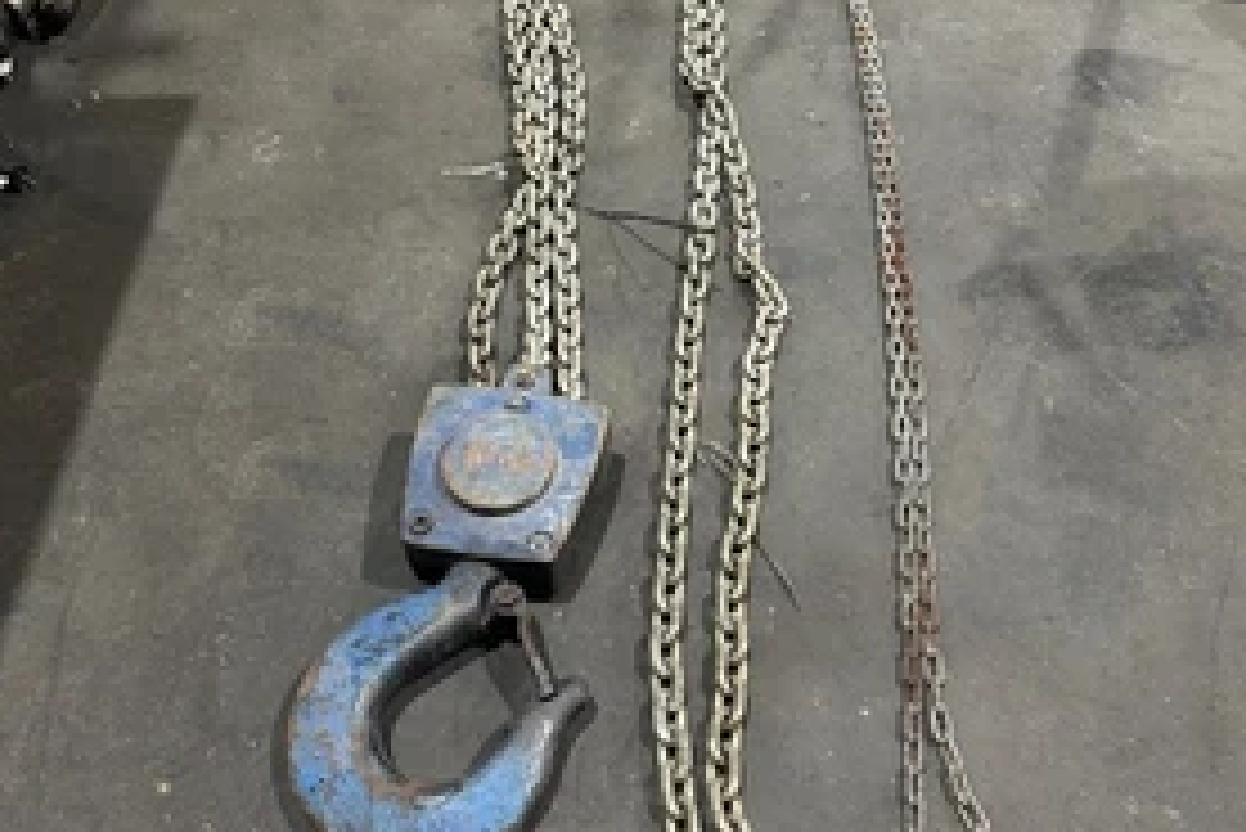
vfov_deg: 36.5
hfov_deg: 53.1
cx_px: 607
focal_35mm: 36
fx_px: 1247
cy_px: 265
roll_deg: +1.8
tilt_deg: -43.3
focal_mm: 6.86
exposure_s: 1/60
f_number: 1.78
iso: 500
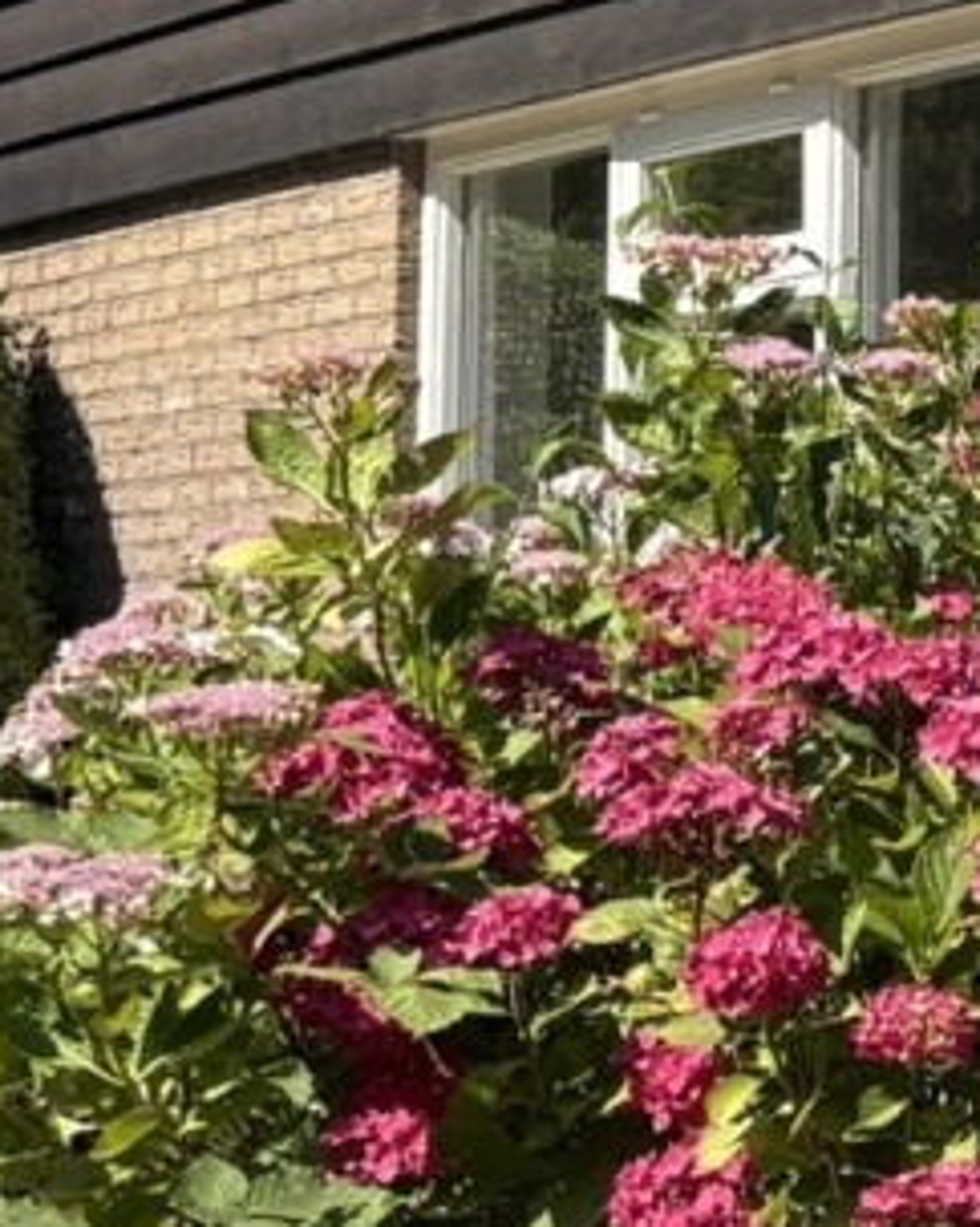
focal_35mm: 134
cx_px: 2519
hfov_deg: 9.8
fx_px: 4863
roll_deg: +1.3
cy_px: 235
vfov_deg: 14.3
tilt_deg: +5.0
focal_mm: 5.96
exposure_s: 1/1848
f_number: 1.6
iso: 50
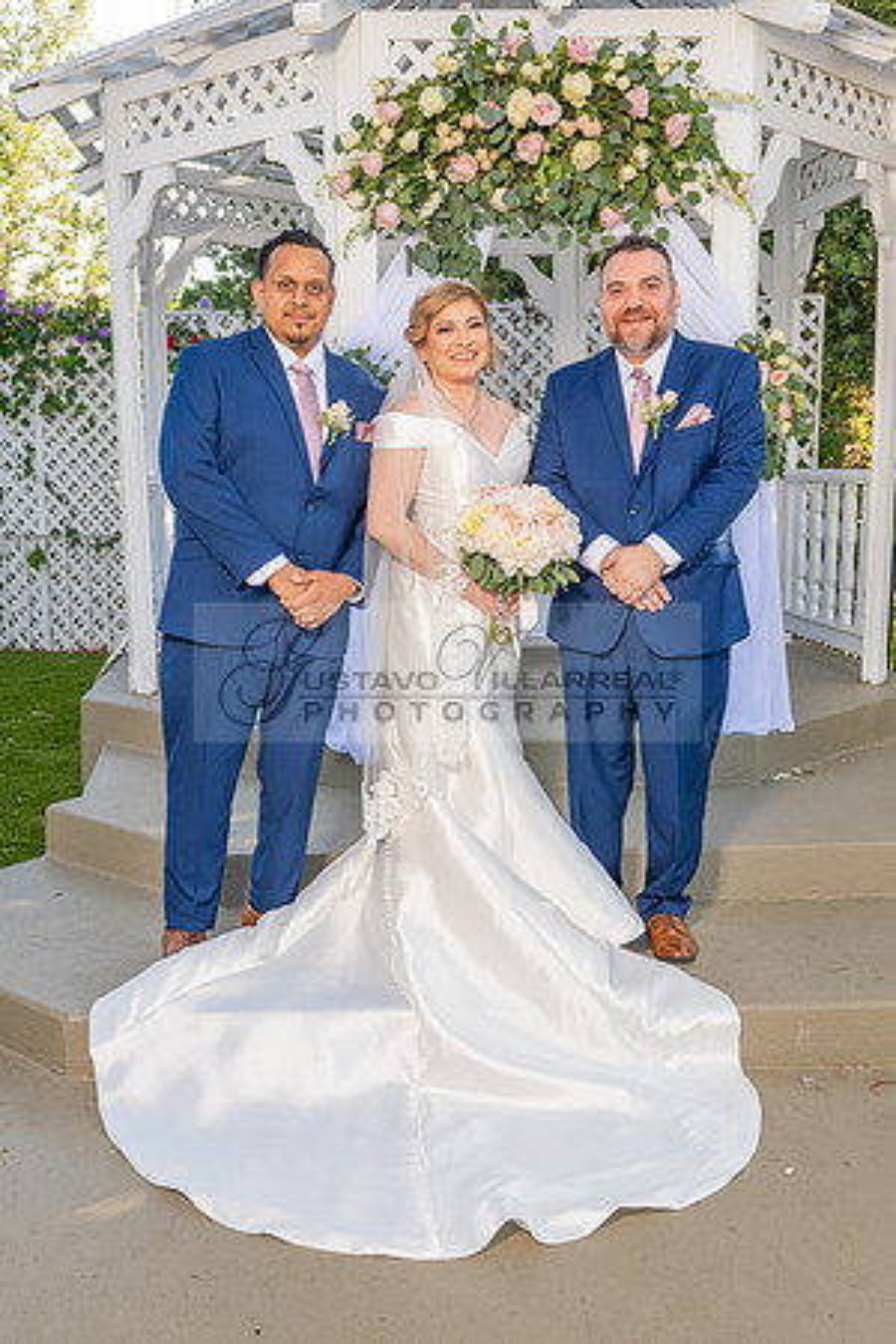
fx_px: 1456
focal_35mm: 39
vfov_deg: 49.6
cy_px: 672
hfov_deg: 34.1
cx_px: 342
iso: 250
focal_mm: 26
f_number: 4.5
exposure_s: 1/200
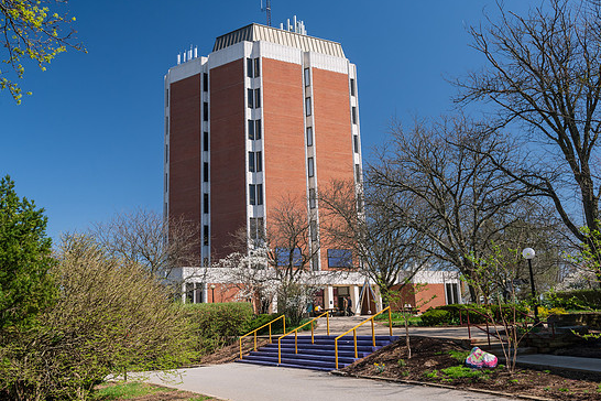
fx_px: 568
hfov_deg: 55.8
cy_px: 205
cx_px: 293
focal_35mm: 34
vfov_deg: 38.9
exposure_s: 1/320
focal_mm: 32
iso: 320
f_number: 6.3
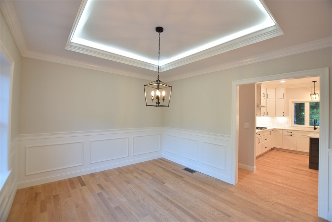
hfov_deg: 100.4
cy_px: 111
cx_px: 166
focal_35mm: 15
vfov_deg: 77.4
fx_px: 138
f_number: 4
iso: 400
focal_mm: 10
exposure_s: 1/60
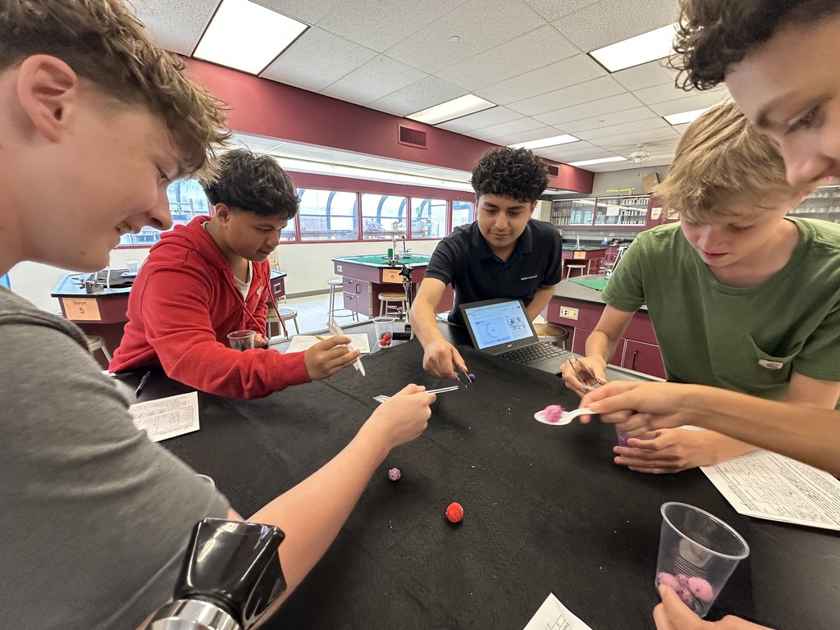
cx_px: 420
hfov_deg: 102.1
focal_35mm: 14
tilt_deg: -14.9
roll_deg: -0.8
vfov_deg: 85.7
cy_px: 315
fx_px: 340
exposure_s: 1/120
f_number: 2.2
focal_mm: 2.22
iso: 250
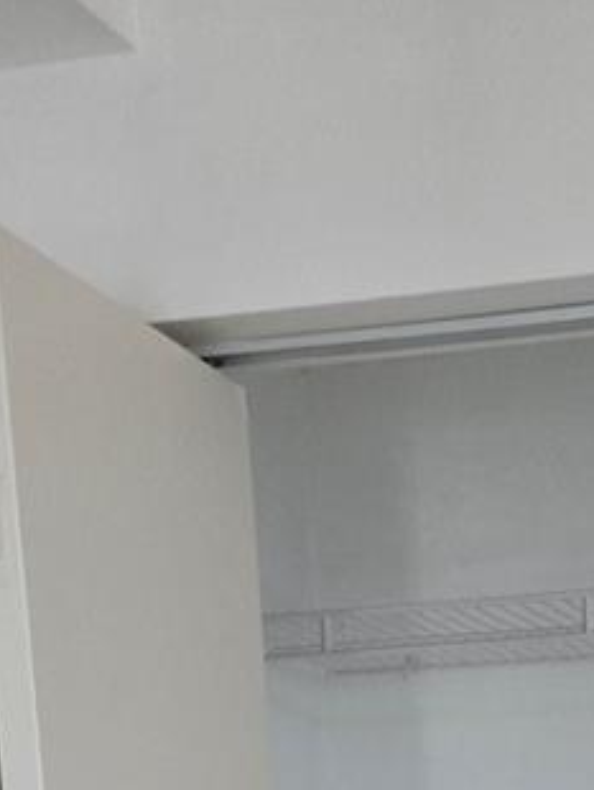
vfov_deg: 17.7
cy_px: 1425
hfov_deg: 15.5
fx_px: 2033
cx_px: 857
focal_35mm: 89
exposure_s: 1/180
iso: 80
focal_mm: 5.4
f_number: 1.8
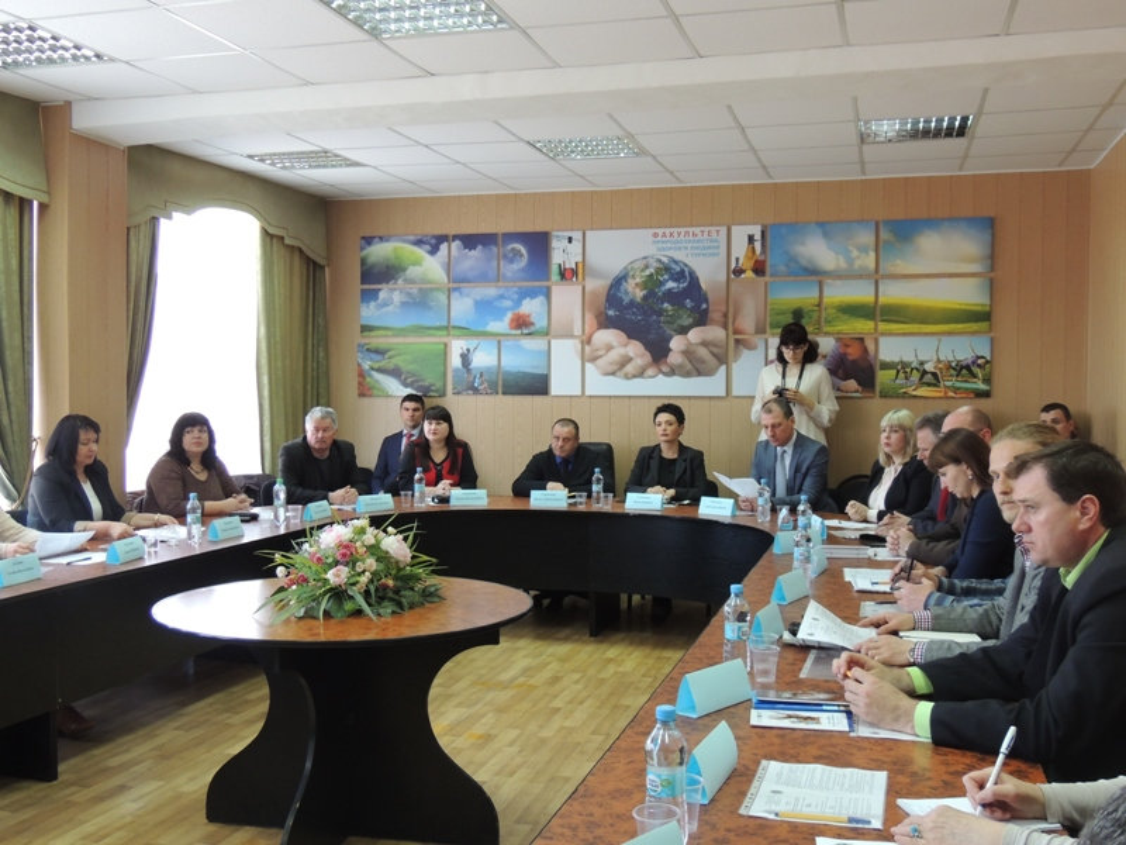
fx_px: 1138
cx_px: 563
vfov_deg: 40.7
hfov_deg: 52.6
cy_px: 422
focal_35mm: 35
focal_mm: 6.2
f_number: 3.3
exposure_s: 1/50
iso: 320
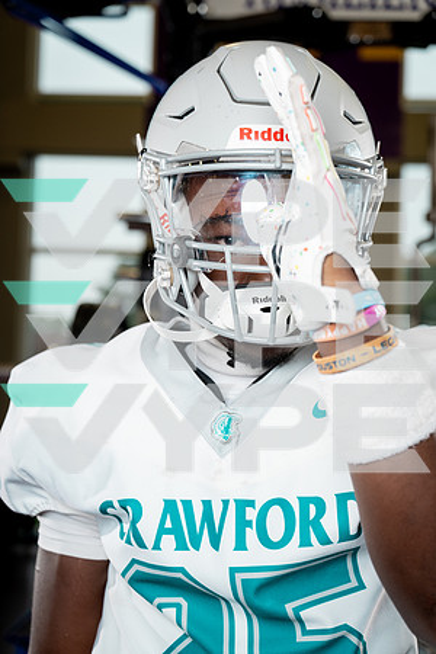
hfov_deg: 22.6
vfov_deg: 33.4
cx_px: 218
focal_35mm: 60
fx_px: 1090
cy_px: 327
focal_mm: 60
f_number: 4
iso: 640
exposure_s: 1/250
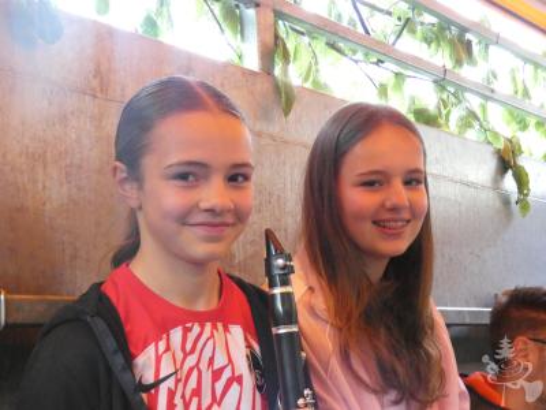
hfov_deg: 33.2
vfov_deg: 25.2
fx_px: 915
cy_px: 205
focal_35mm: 58
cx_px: 273
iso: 1600
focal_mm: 10.4
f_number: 4.1
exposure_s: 1/50
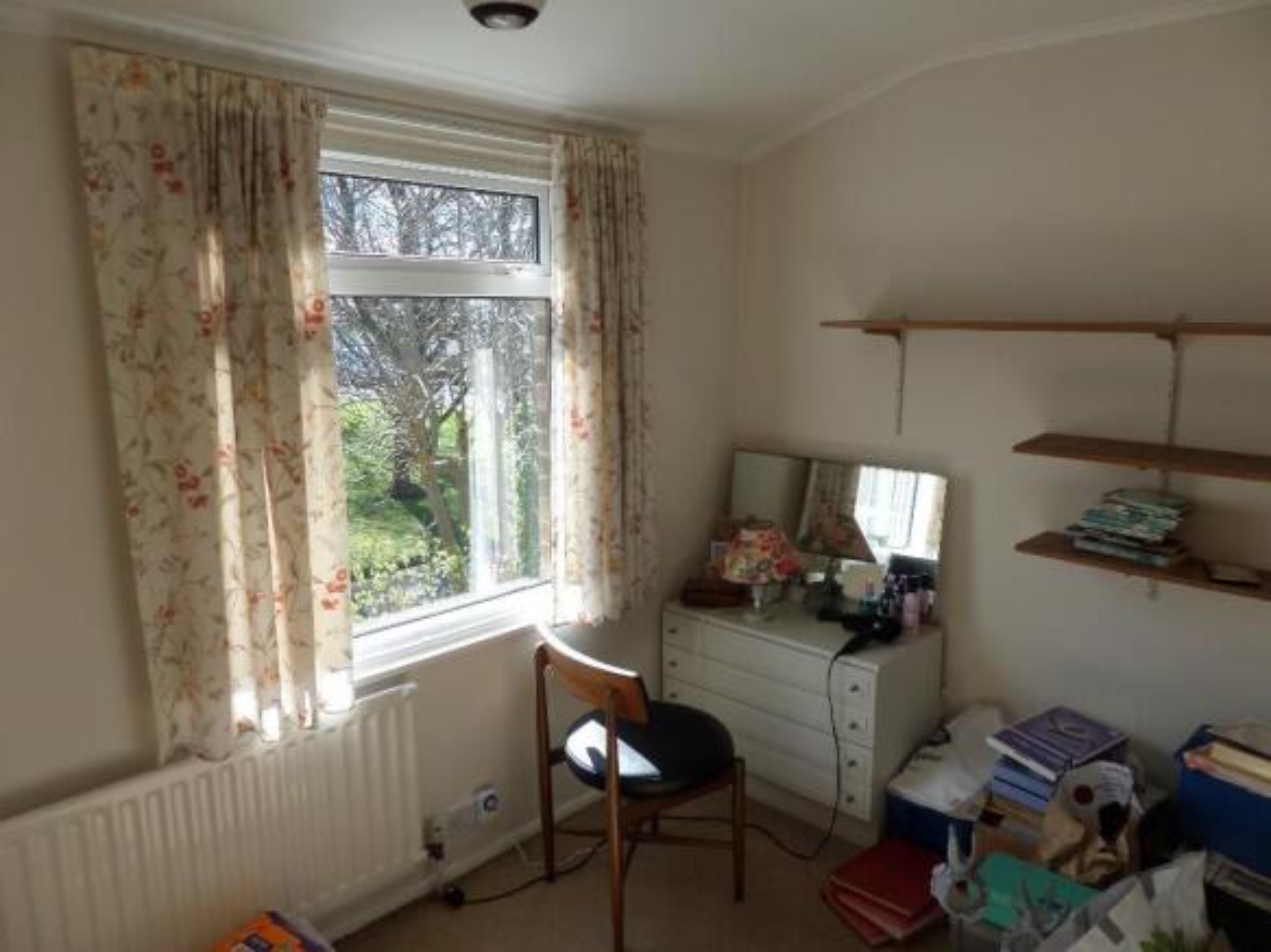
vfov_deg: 56.8
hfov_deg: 71.6
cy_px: 476
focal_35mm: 24
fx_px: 881
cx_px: 636
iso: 80
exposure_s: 1/180
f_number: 3.1
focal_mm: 4.3
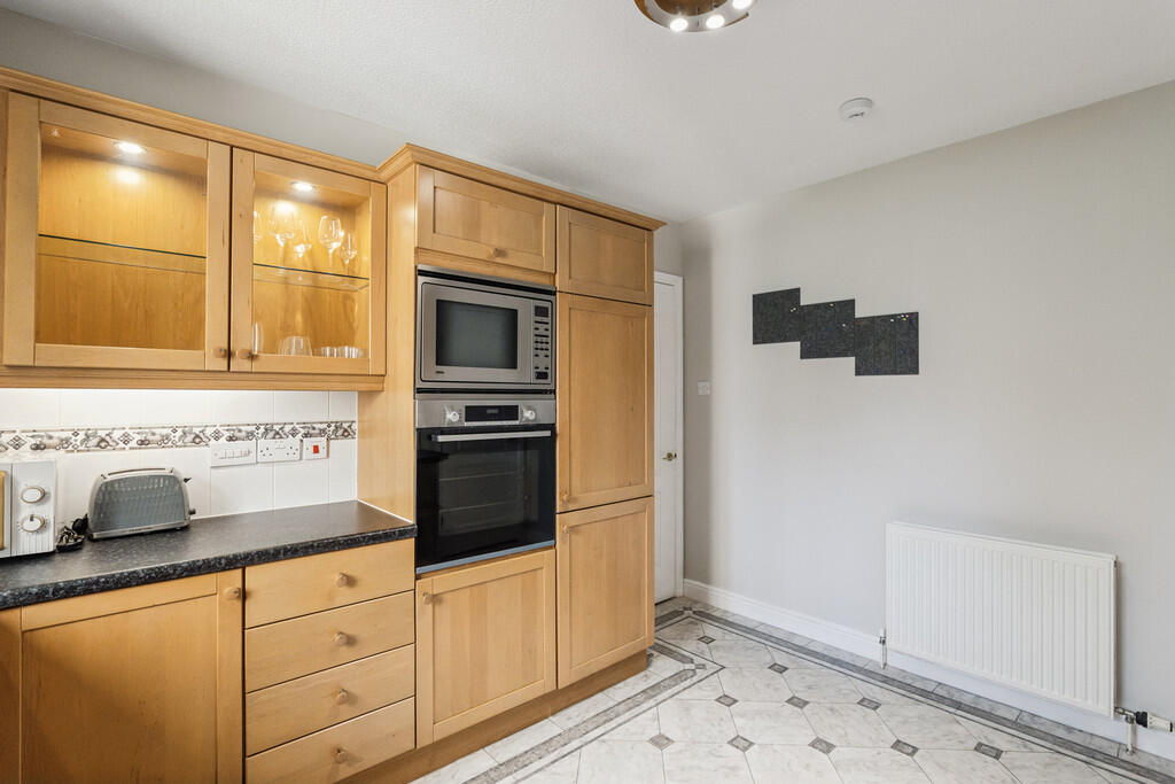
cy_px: 392
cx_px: 588
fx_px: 522
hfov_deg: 96.7
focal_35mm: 16
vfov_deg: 73.8
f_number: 8
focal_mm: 16
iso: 4000
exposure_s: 1/100
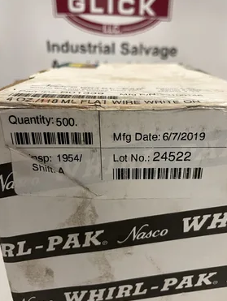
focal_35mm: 28
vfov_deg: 63.4
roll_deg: -2.2
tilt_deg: -24.7
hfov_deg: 49.8
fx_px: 244
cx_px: 120
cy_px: 157
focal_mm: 4.2
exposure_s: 1/60
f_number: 1.6
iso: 200
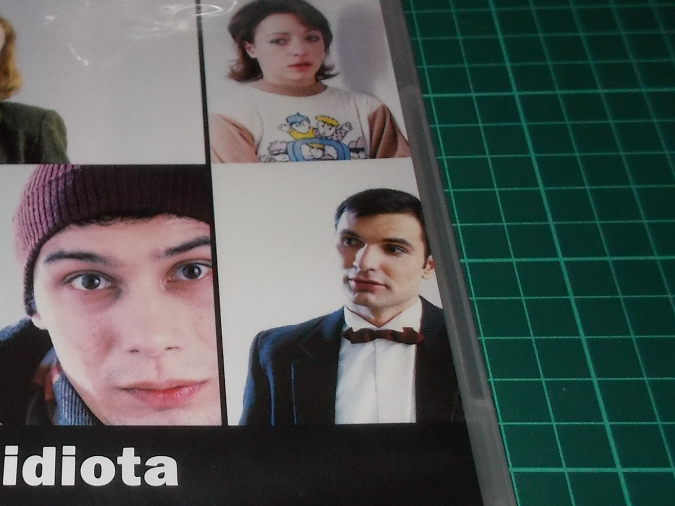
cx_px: 100
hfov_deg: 36.4
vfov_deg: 28.9
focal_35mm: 50
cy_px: 345
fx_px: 975
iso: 200
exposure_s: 1/30
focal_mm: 4.1
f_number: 3.3
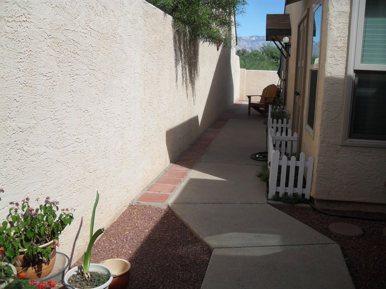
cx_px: 193
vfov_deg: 40.7
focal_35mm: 35
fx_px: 390
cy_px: 144
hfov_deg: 52.6
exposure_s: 1/180
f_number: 8.9
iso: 100
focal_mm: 6.2
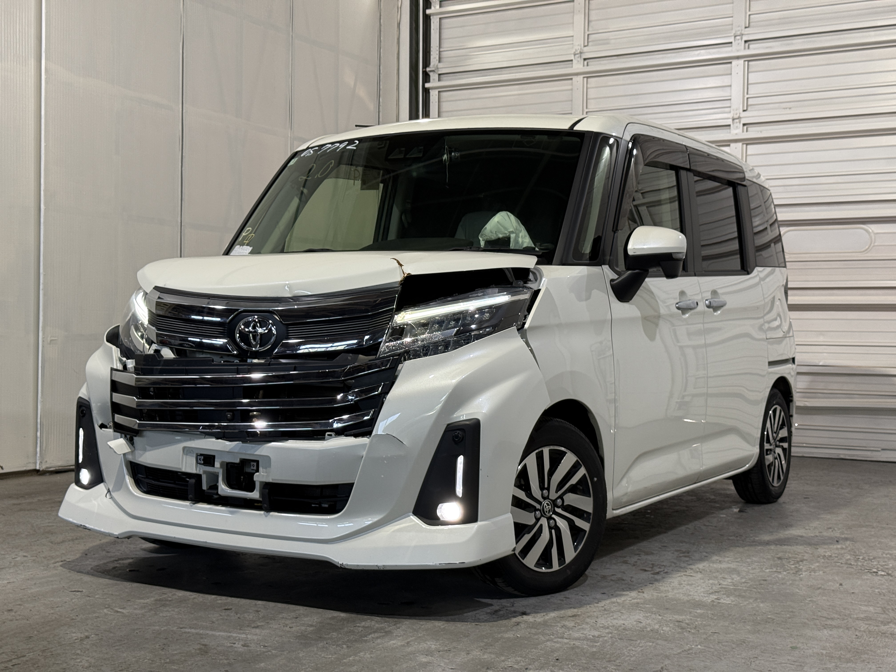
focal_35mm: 48
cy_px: 336
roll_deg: -0.8
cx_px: 448
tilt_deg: -0.2
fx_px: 1242
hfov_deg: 39.7
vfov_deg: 30.3
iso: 80
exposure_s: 1/60
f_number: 1.78
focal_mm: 6.76
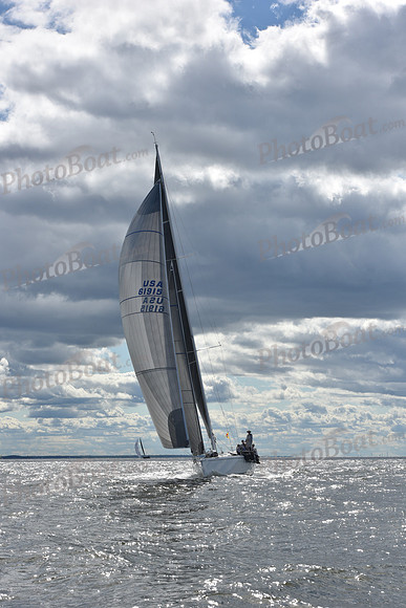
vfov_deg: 27.0
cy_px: 304
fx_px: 1268
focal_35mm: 75
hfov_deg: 18.2
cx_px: 203
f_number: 11
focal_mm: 75
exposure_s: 1/1000
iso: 250
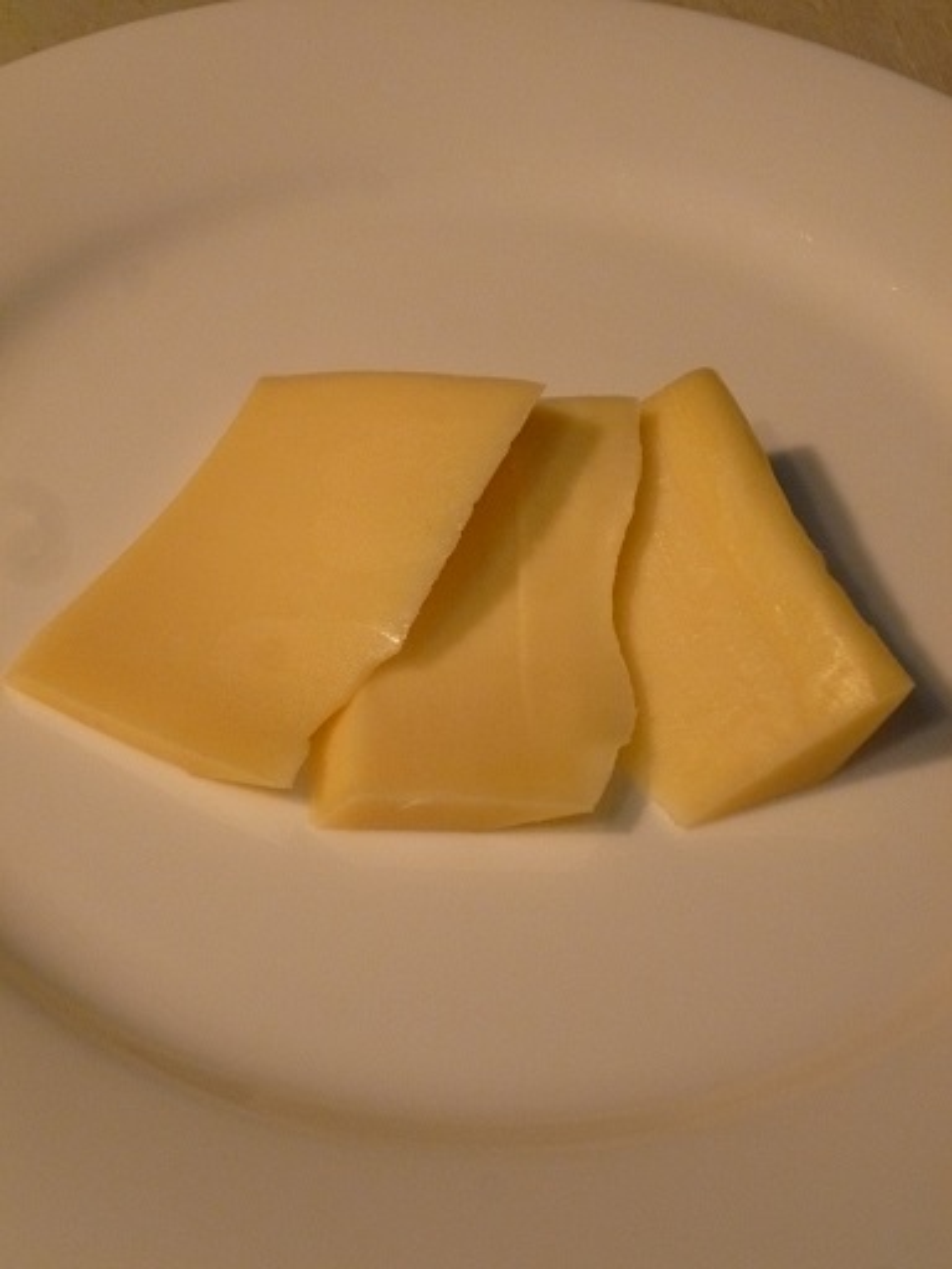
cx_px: 476
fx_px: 2310
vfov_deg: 30.7
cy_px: 634
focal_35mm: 63
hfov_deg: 23.3
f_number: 4.7
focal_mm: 11.2
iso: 400
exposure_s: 1/60
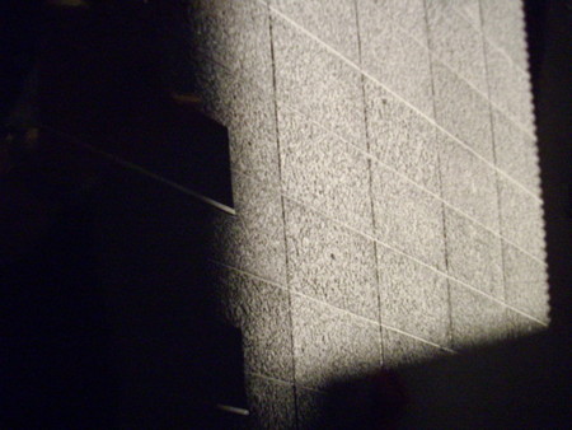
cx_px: 286
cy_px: 215
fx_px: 612
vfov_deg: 38.7
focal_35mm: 37
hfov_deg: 50.1
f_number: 2.8
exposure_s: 1/40
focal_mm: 6.2
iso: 400
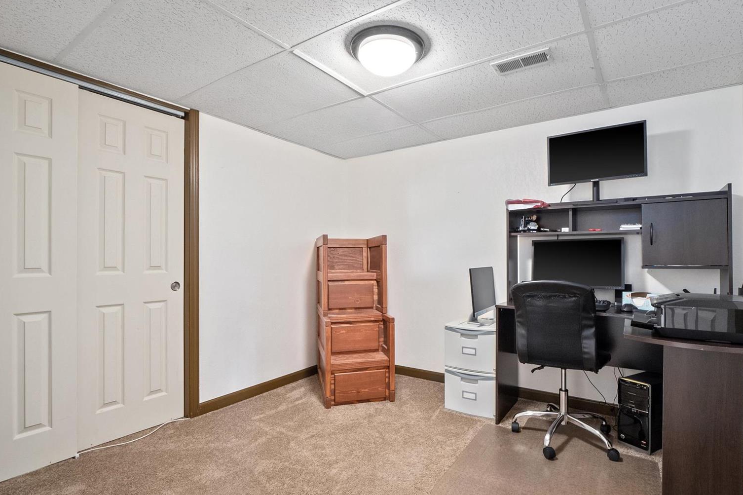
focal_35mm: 17
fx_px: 351
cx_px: 391
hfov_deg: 93.2
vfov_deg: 70.4
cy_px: 260
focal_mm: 8
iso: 640
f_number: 10
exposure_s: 3.2
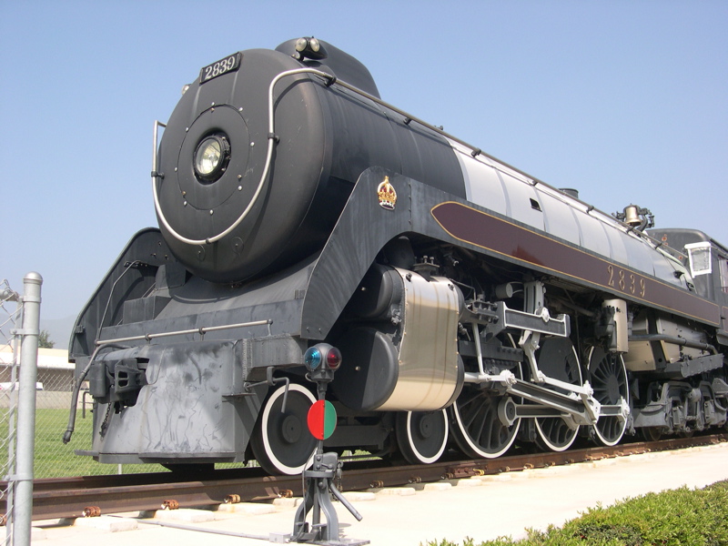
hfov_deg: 49.0
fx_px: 799
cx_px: 364
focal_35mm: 38
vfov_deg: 37.7
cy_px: 273
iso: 100
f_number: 7.6
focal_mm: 8
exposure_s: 1/144
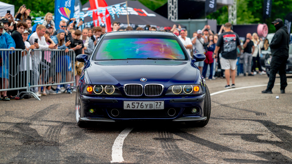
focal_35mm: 90
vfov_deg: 13.4
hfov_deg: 23.7
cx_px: 145
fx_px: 697
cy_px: 83
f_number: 2.5
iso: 800
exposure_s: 1/250
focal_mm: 85
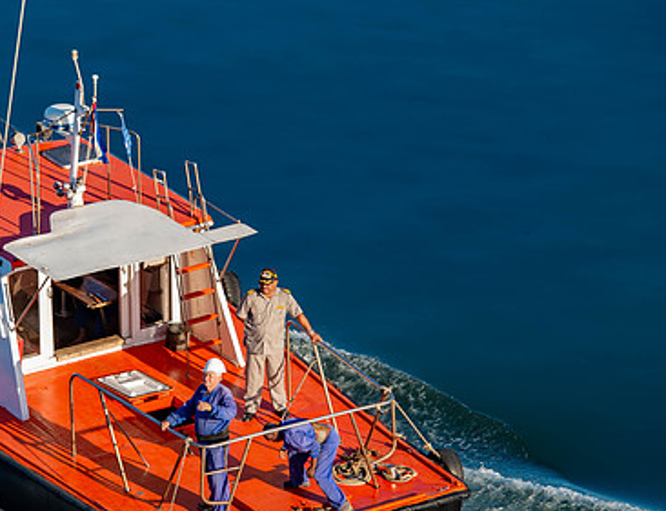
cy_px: 318
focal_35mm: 310
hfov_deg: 6.3
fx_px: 6016
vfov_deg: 4.9
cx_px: 61
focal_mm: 160
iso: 100
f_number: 7.1
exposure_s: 1/200
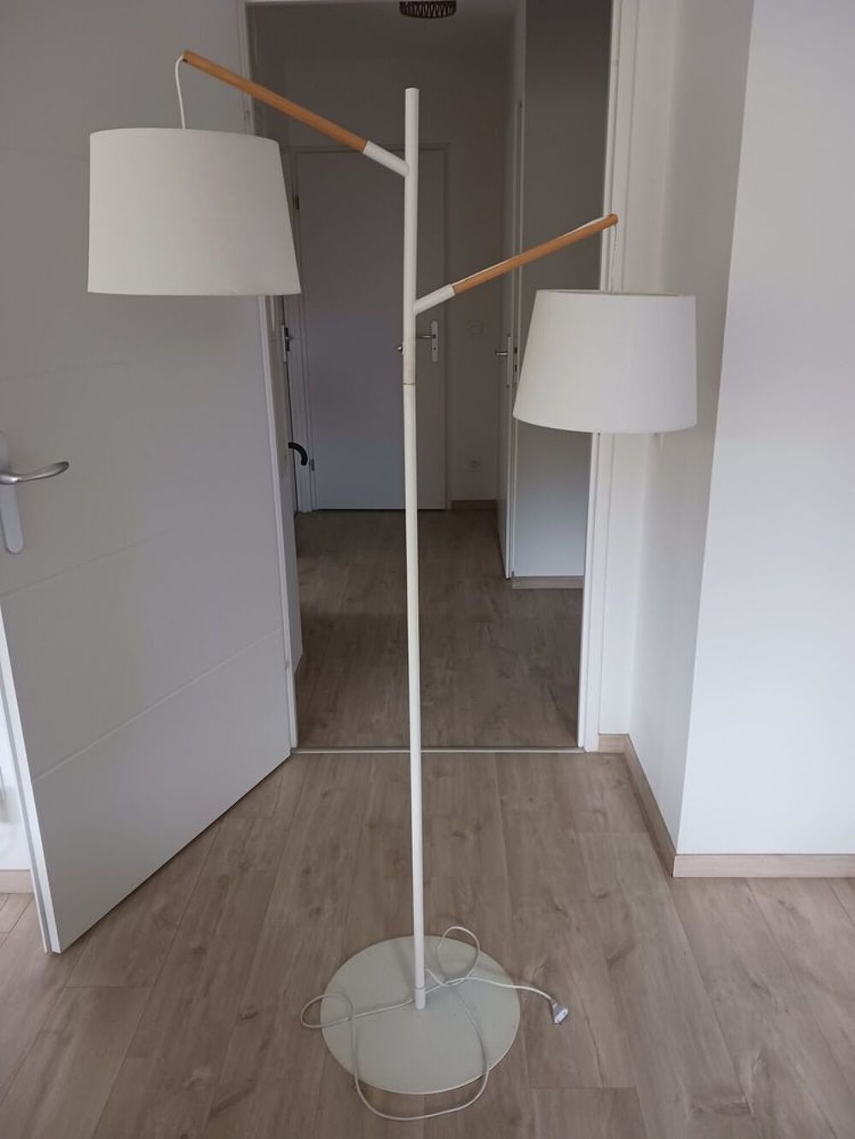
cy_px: 570
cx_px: 428
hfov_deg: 51.4
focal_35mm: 27
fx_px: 889
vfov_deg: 65.3
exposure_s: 1/25
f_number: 1.8
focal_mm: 4
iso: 200
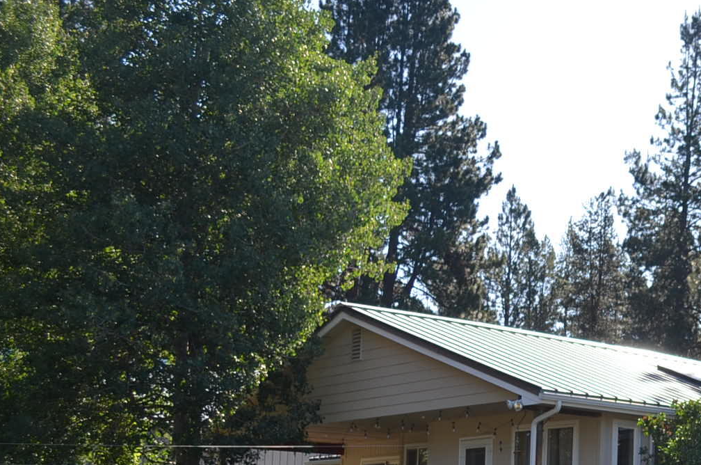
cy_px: 455
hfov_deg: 27.4
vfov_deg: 20.0
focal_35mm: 66
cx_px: 809
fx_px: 1283
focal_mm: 18
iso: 100
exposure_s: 1/200
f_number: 3.5
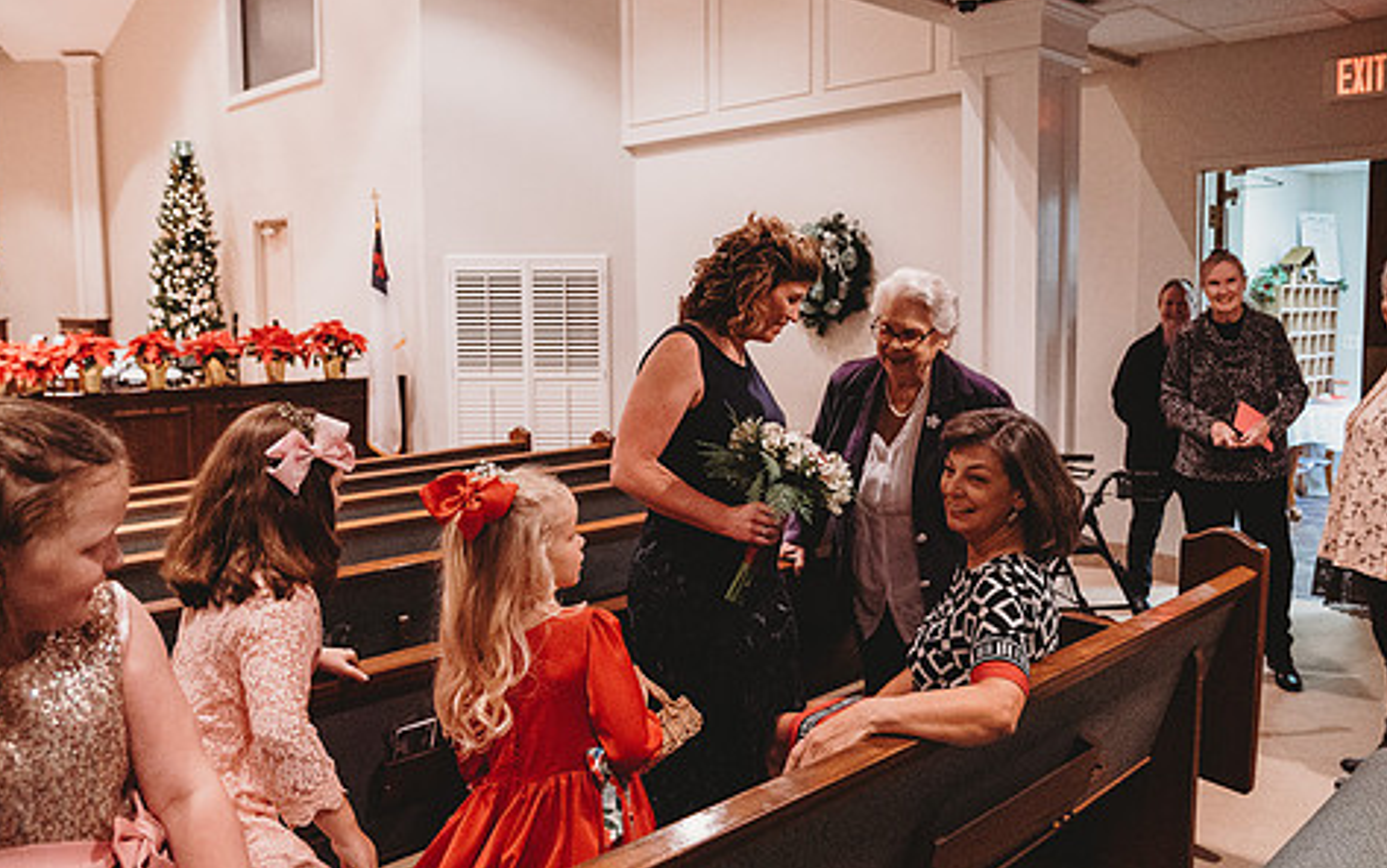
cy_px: 403
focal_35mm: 30
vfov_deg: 41.8
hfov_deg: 62.7
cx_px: 762
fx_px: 1134
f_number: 4
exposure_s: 1/200
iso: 4000
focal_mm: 24
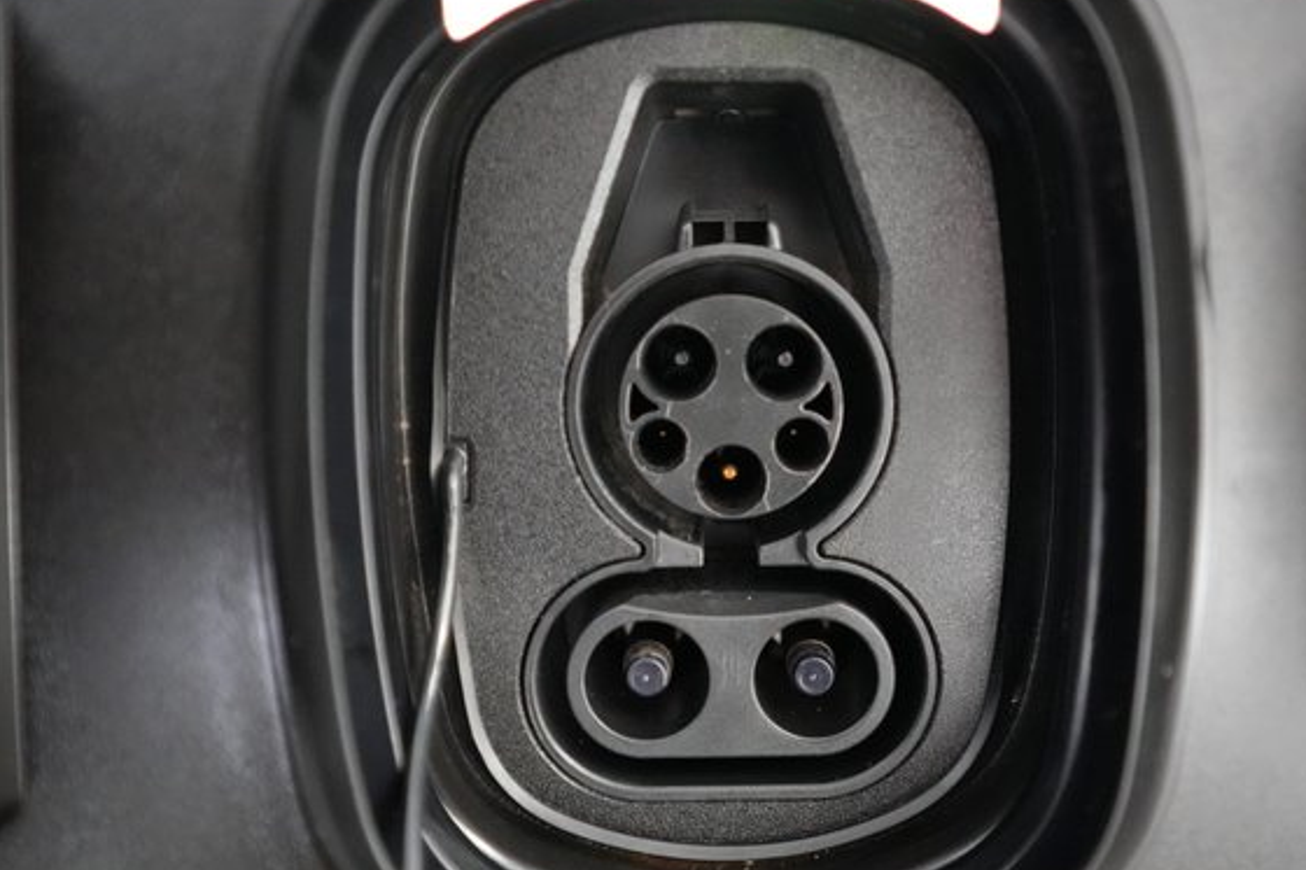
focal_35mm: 32
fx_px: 1160
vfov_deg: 41.1
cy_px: 425
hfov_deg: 58.5
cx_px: 742
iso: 12800
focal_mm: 28
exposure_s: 1/80
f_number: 2.8
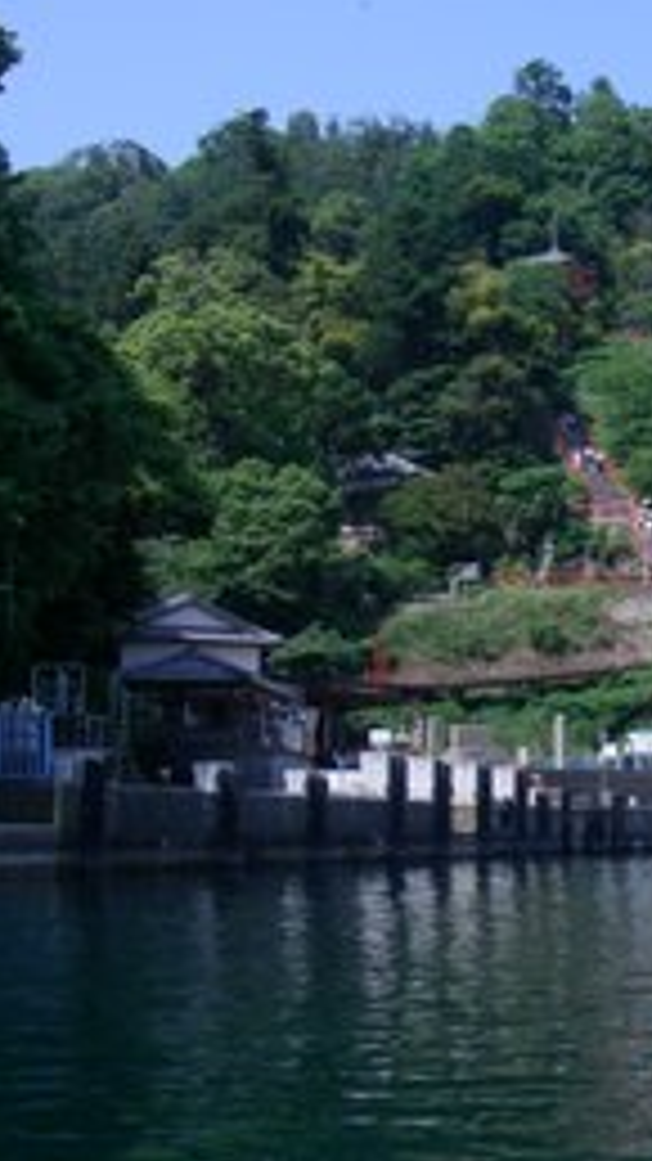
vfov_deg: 32.4
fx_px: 1999
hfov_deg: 17.9
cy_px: 574
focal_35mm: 65
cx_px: 697
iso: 64
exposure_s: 1/160
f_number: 6.8
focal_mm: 7.3
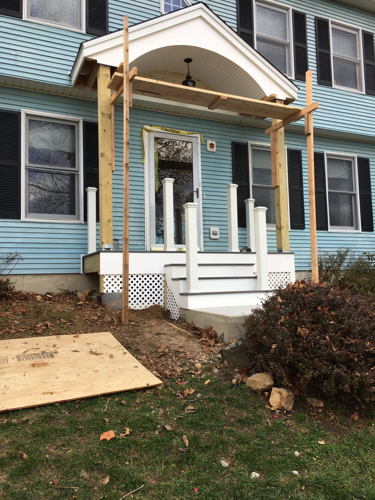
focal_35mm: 29
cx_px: 188
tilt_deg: +4.8
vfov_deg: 61.7
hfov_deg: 48.2
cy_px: 250
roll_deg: +1.5
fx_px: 419
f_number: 2.2
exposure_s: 1/129
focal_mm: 4.15
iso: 25
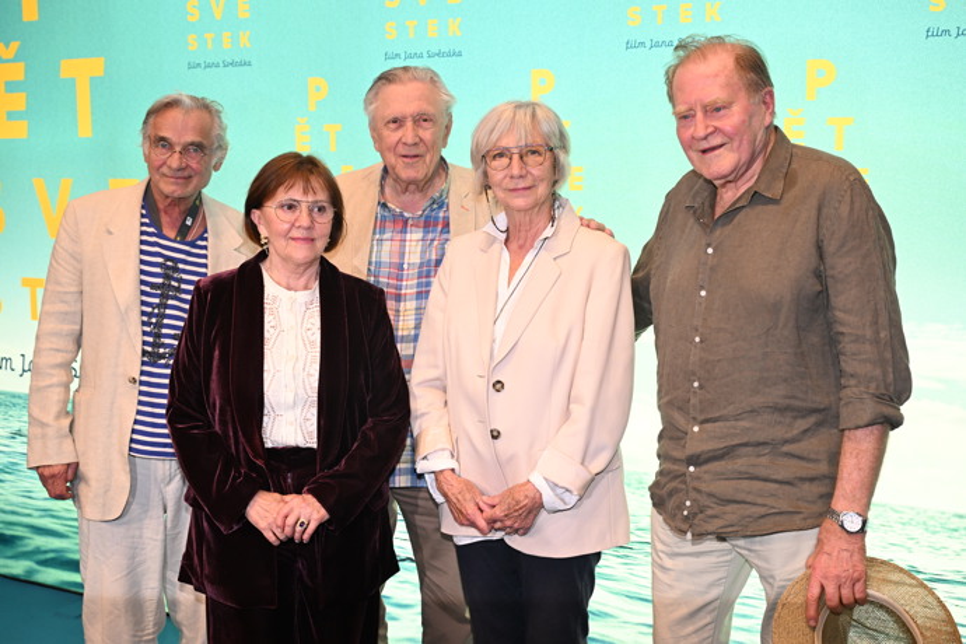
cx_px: 483
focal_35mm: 46
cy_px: 322
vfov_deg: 29.2
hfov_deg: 42.7
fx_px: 1234
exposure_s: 1/125
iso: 1600
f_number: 5.6
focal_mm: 46
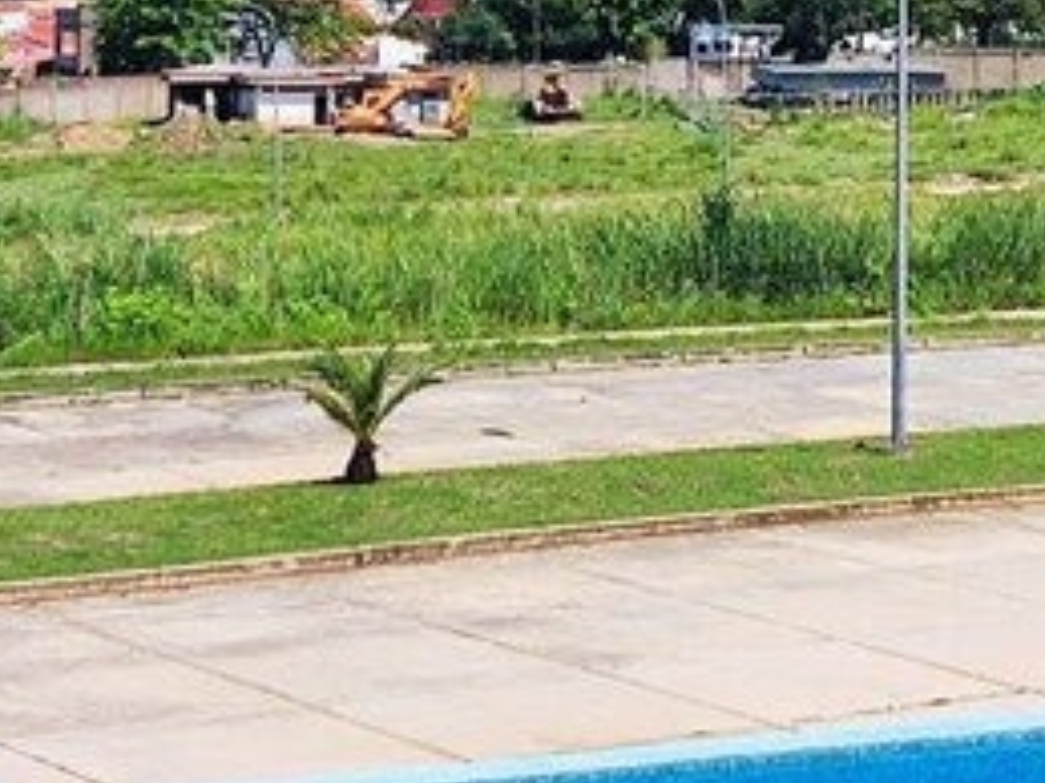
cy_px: -113
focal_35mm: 131
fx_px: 3953
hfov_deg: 15.1
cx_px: 613
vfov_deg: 11.1
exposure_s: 1/1386
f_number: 1.79
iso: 50
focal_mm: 4.71
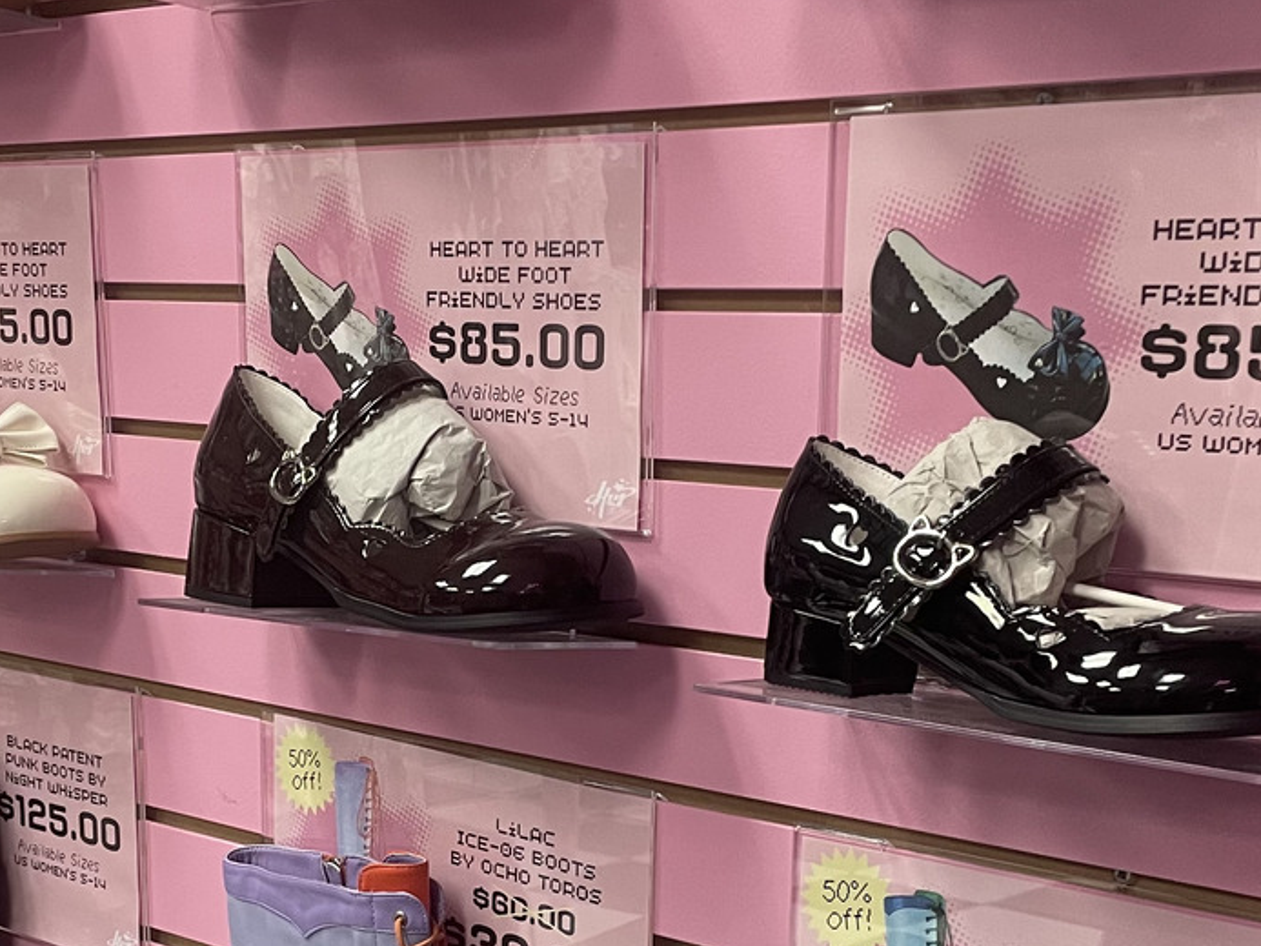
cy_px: 404
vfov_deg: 32.1
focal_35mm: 45
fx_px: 1640
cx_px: 504
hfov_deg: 41.9
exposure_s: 1/60
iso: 200
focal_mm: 4.2
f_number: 1.6
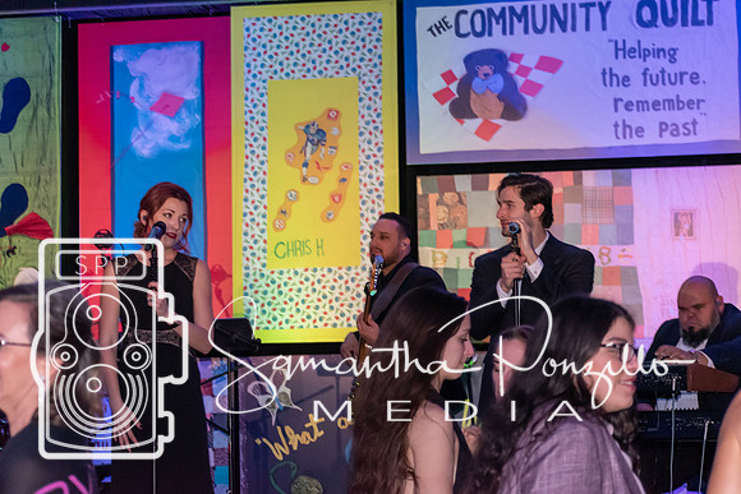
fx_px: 2162
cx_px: 370
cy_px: 247
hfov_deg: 19.5
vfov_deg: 13.0
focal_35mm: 105
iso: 3600
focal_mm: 70
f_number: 4.5
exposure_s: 1/60
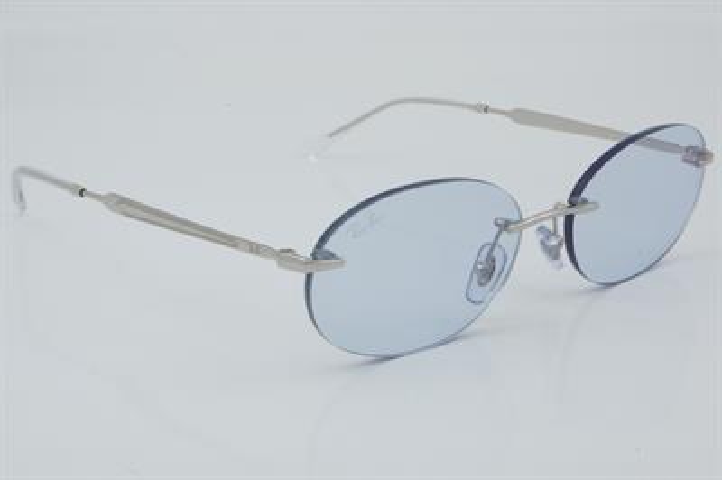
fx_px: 1503
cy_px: 240
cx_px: 361
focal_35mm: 75
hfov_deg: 27.0
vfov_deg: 18.2
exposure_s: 1/3
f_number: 32
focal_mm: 50
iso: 100
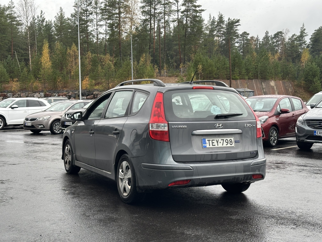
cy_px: 121
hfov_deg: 39.7
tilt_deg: -1.7
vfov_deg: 30.3
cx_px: 161
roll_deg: +0.6
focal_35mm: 48
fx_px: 446
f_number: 1.78
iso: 64
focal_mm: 6.86
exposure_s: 1/287
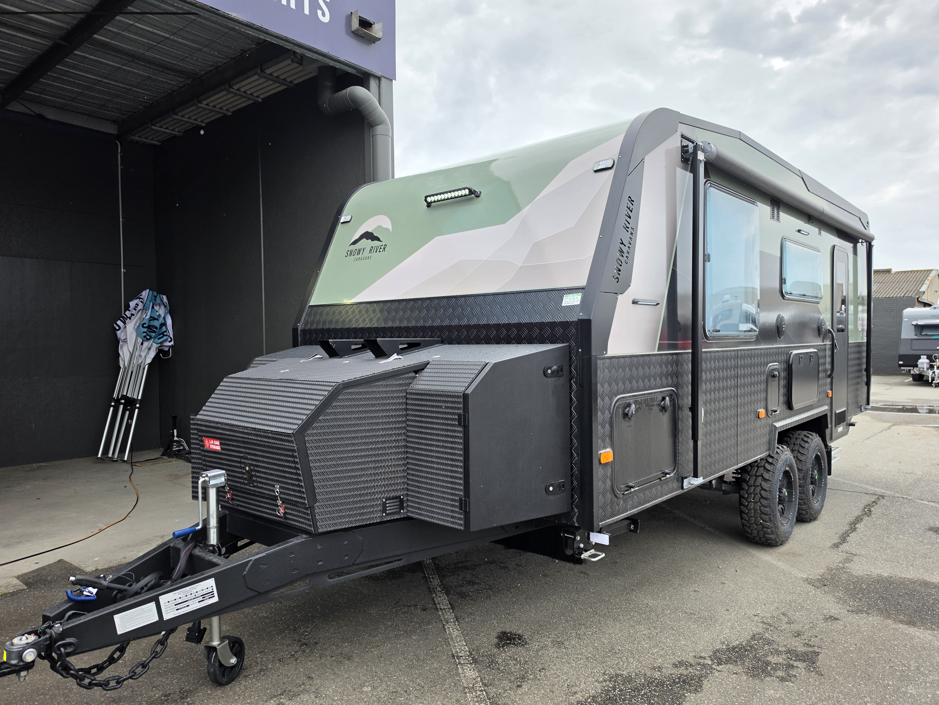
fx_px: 624
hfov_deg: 73.9
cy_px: 352
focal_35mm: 23
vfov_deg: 58.9
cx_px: 470
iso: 64
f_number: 1.4
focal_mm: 6.5
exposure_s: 1/5294
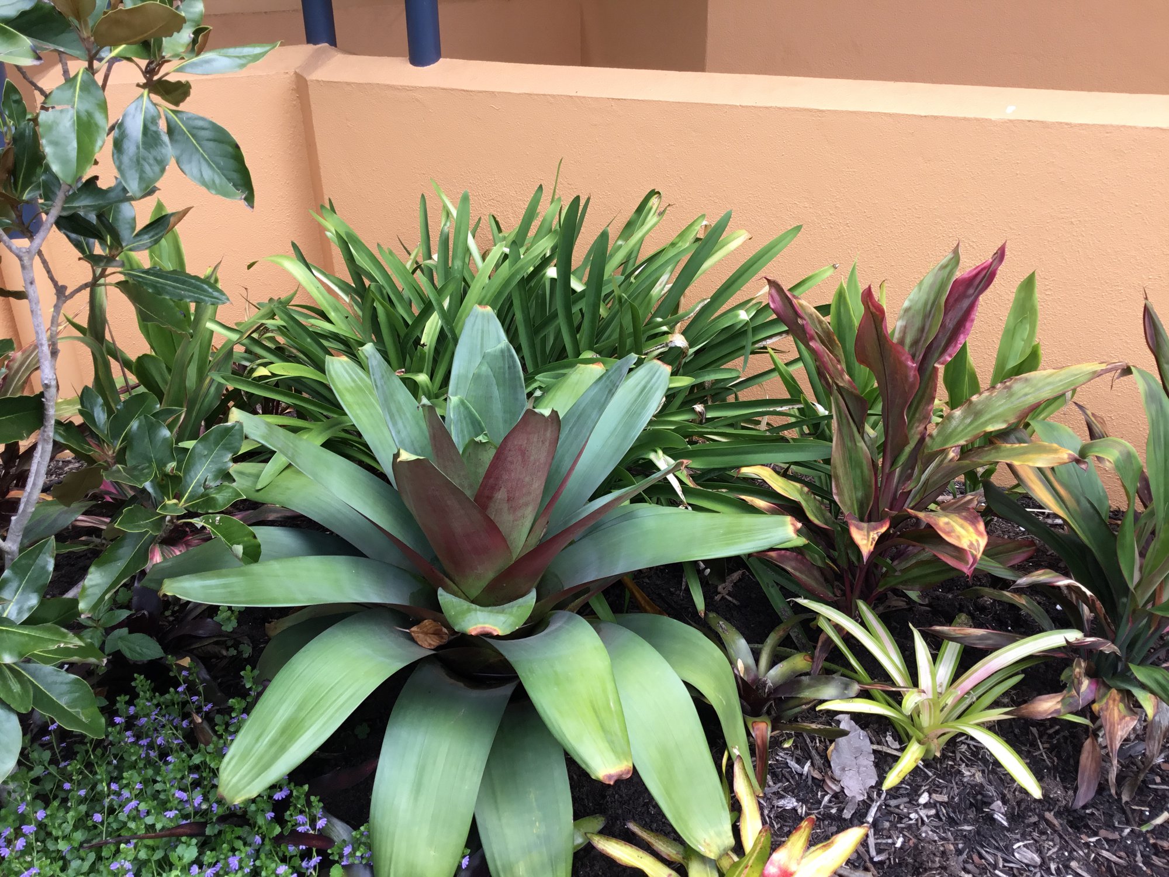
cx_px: 584
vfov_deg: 45.4
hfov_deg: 58.4
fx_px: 1047
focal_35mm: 31
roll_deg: -0.6
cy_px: 438
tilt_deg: -26.9
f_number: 2.4
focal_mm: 3.3
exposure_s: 1/127
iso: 25
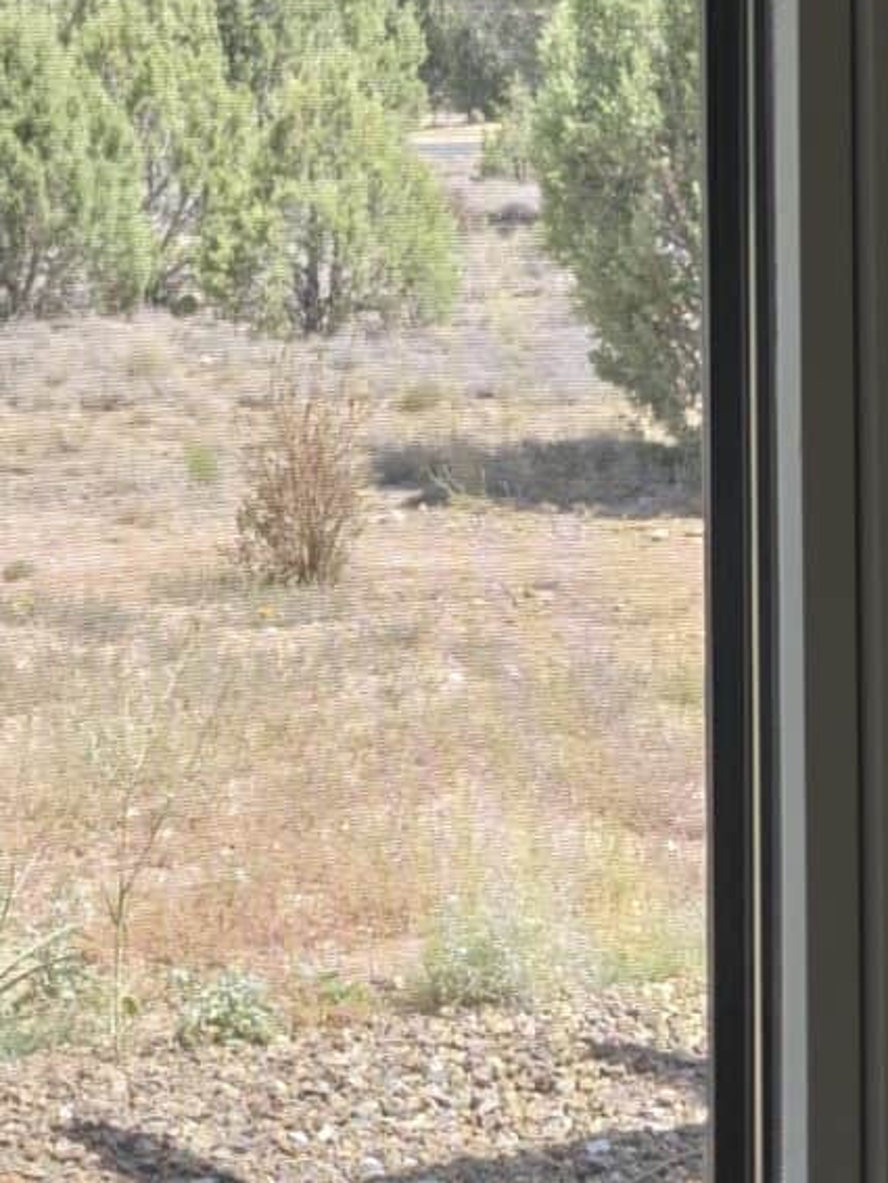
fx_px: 3999
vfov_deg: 16.3
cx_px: 469
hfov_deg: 12.7
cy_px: -120
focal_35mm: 117
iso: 160
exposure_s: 1/380
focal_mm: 6.06
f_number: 1.6
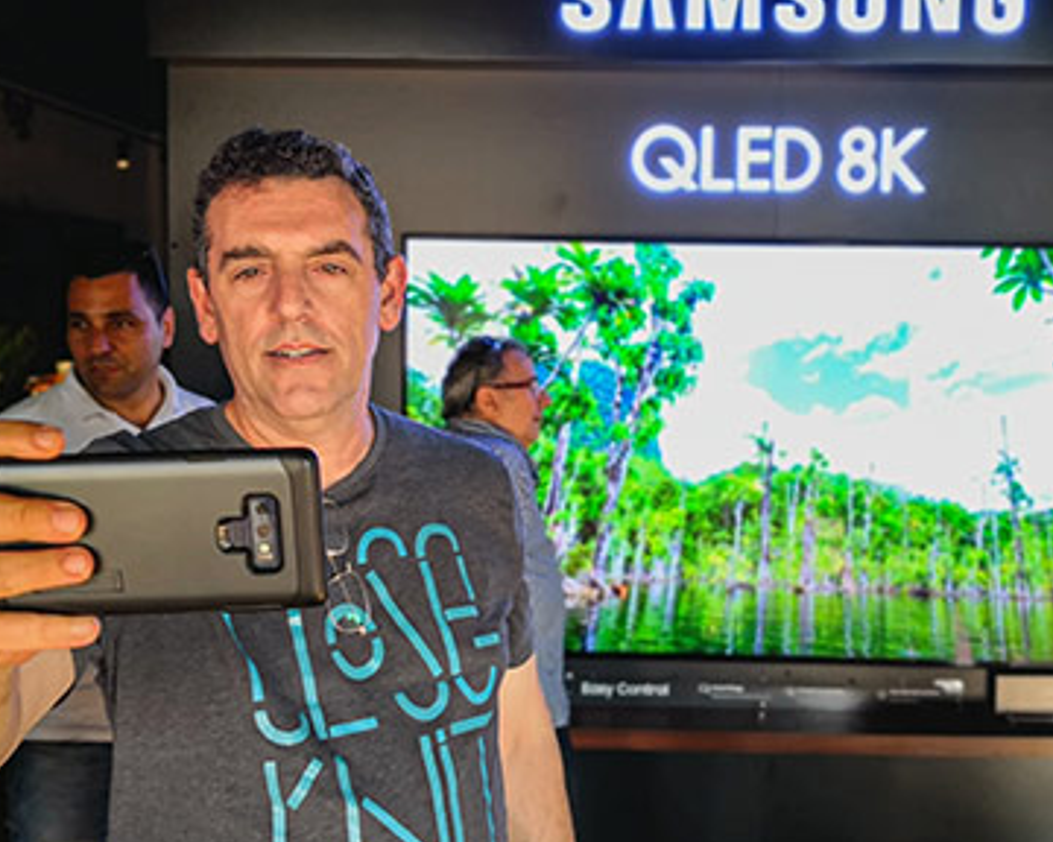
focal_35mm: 41
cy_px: 421
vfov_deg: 36.5
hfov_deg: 44.6
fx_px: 1278
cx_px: 608
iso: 100
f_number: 1.6
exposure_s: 1/50
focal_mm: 3.95
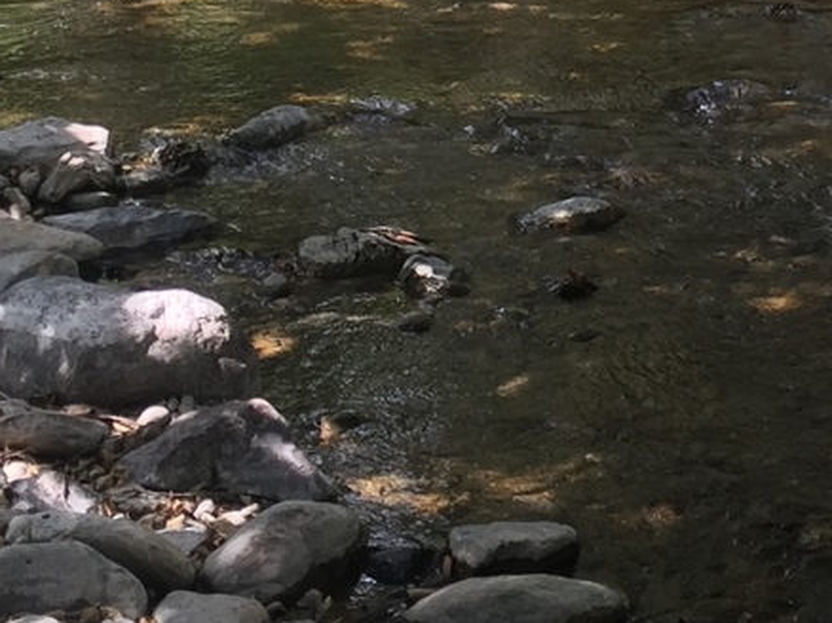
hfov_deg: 18.2
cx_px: 802
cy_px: -255
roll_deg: -0.9
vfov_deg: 13.3
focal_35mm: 106
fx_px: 2546
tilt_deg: -5.0
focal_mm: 4.15
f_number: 2.2
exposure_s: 1/116
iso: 32
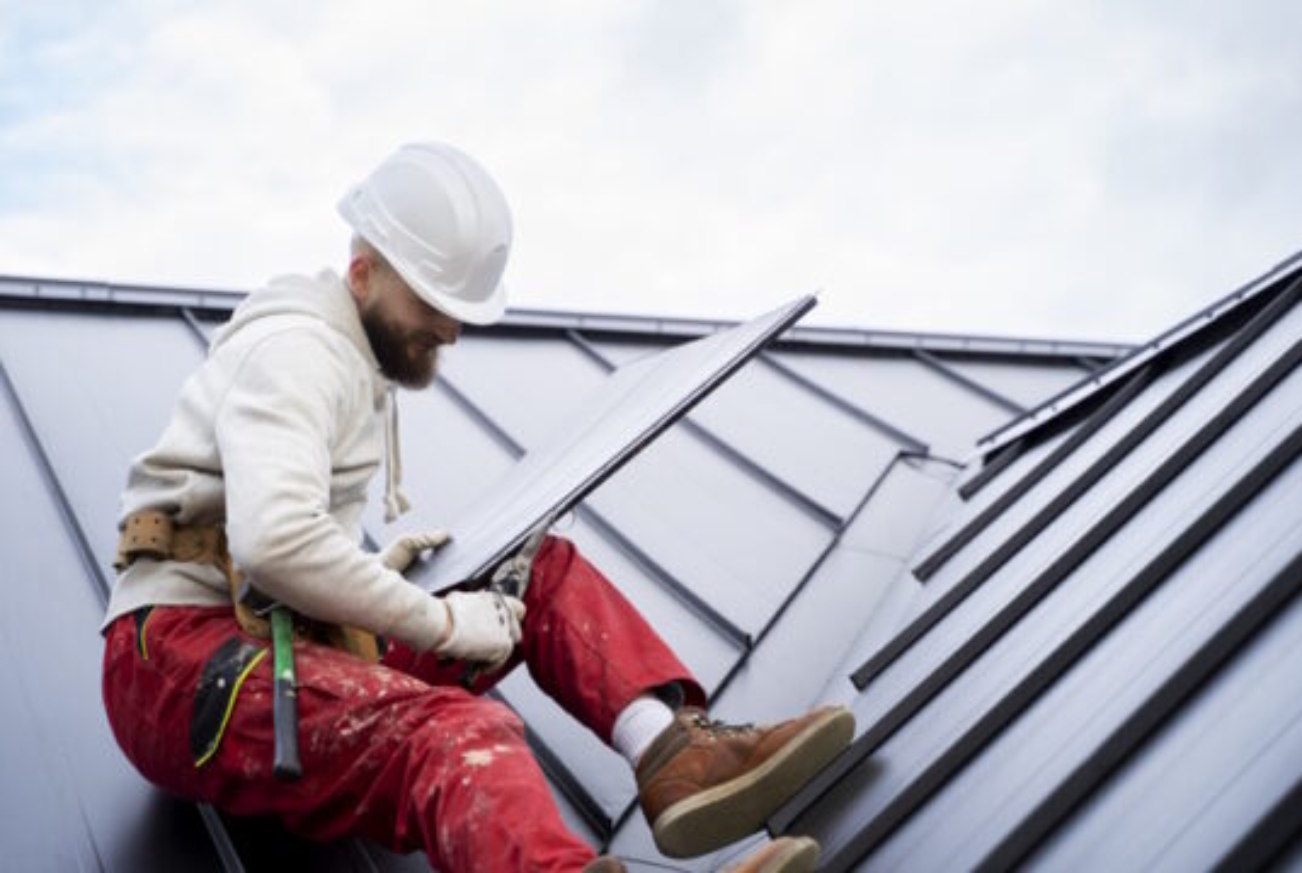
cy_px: 436
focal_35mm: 75
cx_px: 651
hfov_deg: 26.9
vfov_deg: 18.3
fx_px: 2717
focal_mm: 75
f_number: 3.5
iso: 200
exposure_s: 1/200
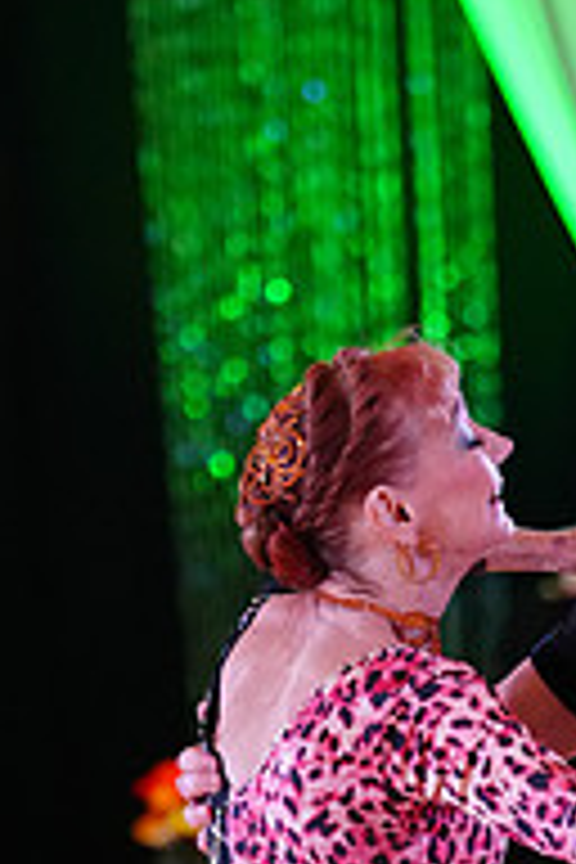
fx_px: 8759
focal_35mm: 365
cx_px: 709
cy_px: 1076
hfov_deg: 3.8
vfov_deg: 5.6
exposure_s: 1/400
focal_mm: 121
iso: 5000
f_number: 2.8
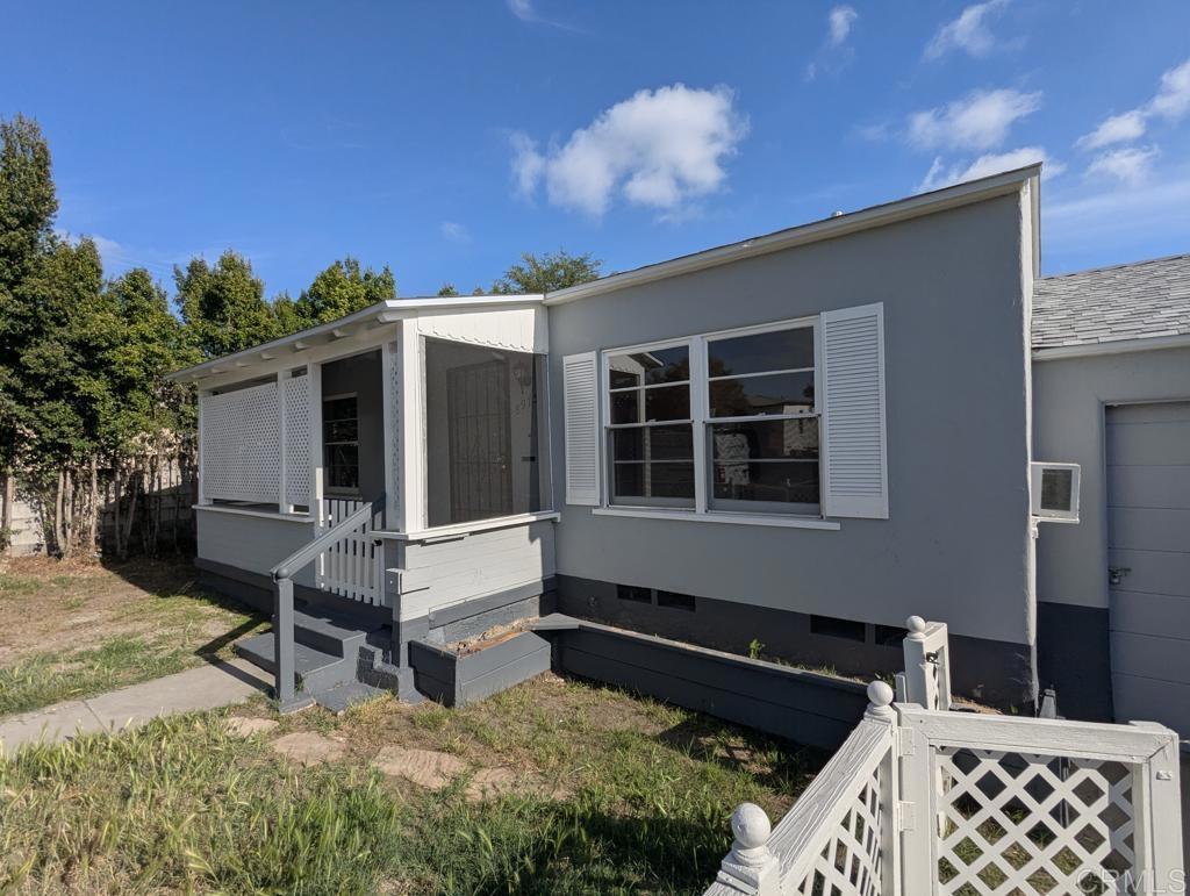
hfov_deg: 94.4
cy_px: 448
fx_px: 551
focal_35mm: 16
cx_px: 595
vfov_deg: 78.2
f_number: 2.2
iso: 49
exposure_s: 1/3205
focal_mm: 2.35
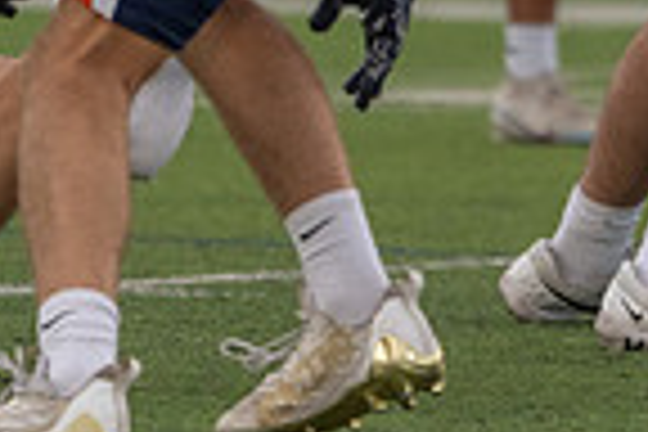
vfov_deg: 0.9
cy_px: -331
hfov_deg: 1.3
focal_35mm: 1608
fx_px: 28942
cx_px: 850
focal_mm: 400
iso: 1600
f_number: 5.6
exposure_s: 1/1000
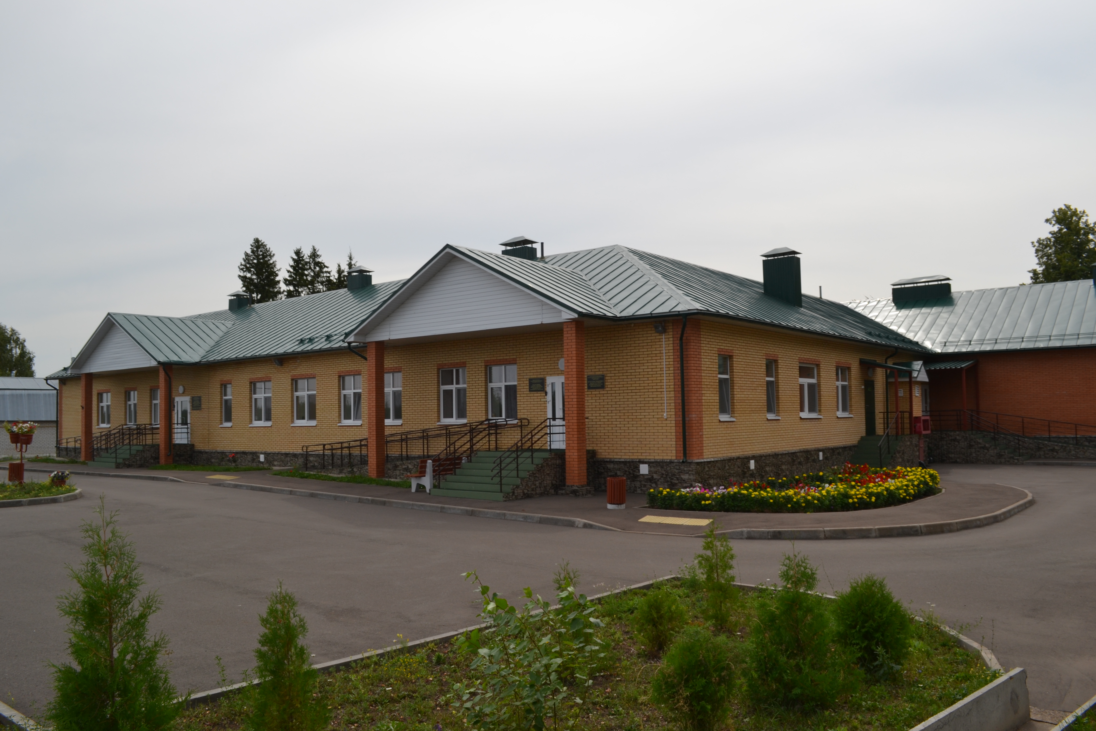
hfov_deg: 67.4
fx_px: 822
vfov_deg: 47.9
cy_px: 366
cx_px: 548
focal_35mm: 27
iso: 100
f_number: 9
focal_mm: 18
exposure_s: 1/200
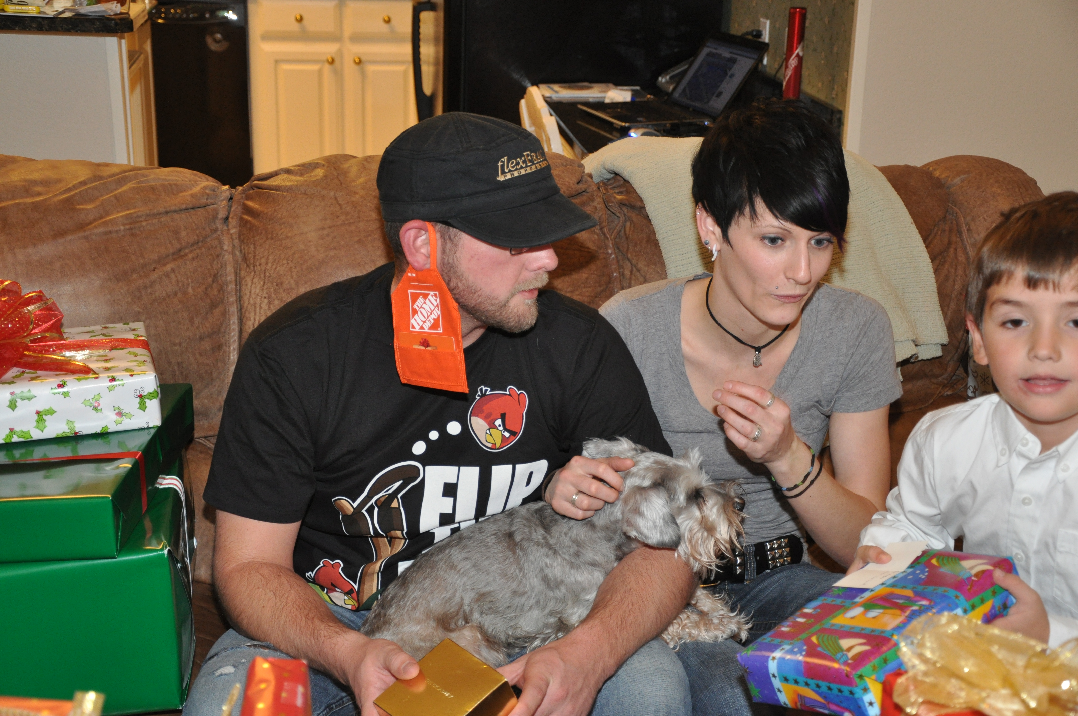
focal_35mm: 57
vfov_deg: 23.7
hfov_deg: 35.1
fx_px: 1705
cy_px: 358
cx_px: 539
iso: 800
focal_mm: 38
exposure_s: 1/60
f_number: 4.5
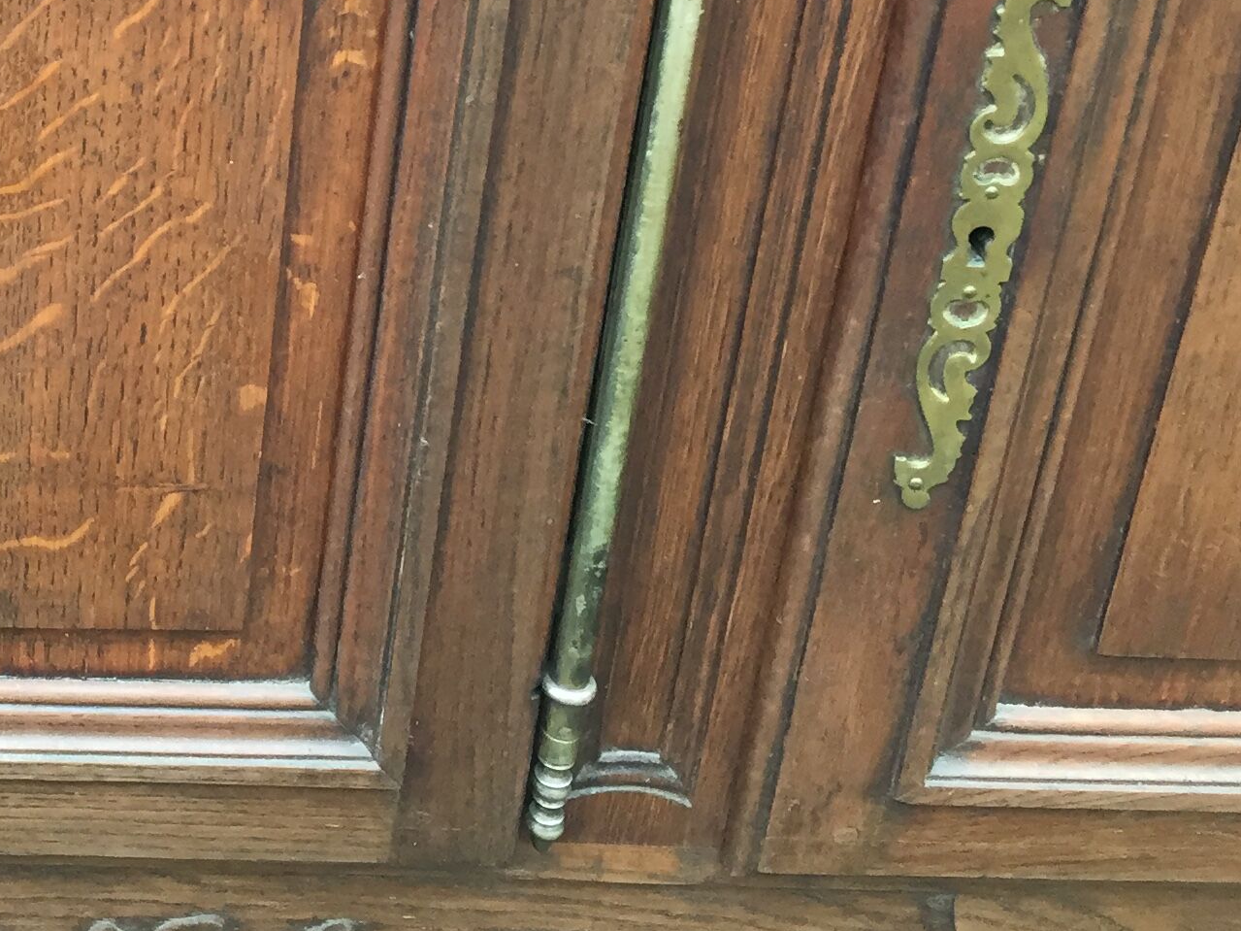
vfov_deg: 18.8
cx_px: -248
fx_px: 2653
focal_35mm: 74
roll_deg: -0.9
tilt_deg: -22.1
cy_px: -178
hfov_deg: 24.0
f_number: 2.2
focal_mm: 4.15
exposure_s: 1/33
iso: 50
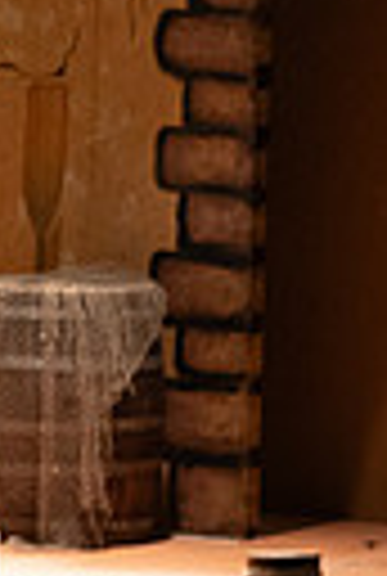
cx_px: -806
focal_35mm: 745
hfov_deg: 1.8
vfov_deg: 2.8
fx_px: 11948
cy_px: 256
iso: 5600
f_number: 6.3
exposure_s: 1/160
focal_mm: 165
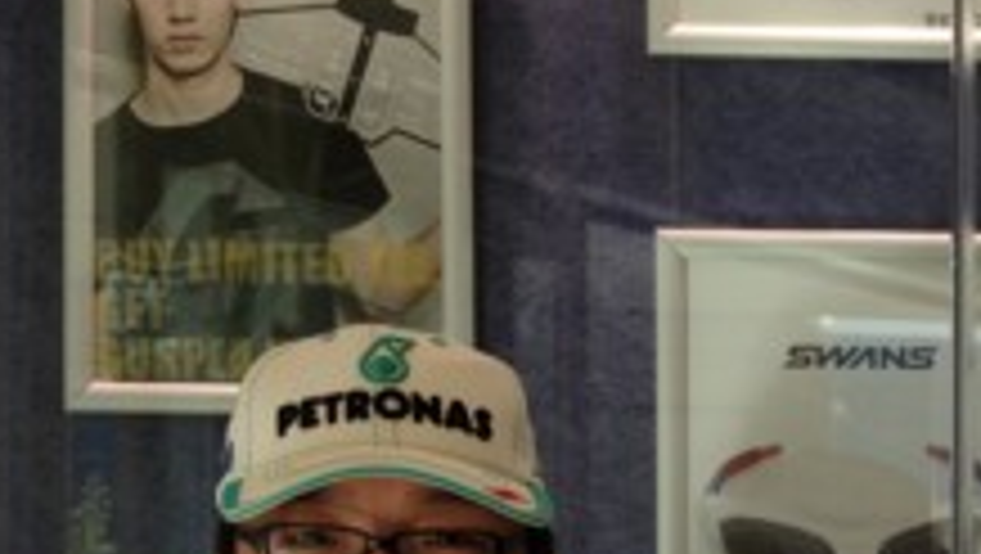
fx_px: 2733
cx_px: 1071
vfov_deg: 11.3
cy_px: 698
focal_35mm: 105
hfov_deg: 19.5
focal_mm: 4.28
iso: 64
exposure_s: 1/207
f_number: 2.4
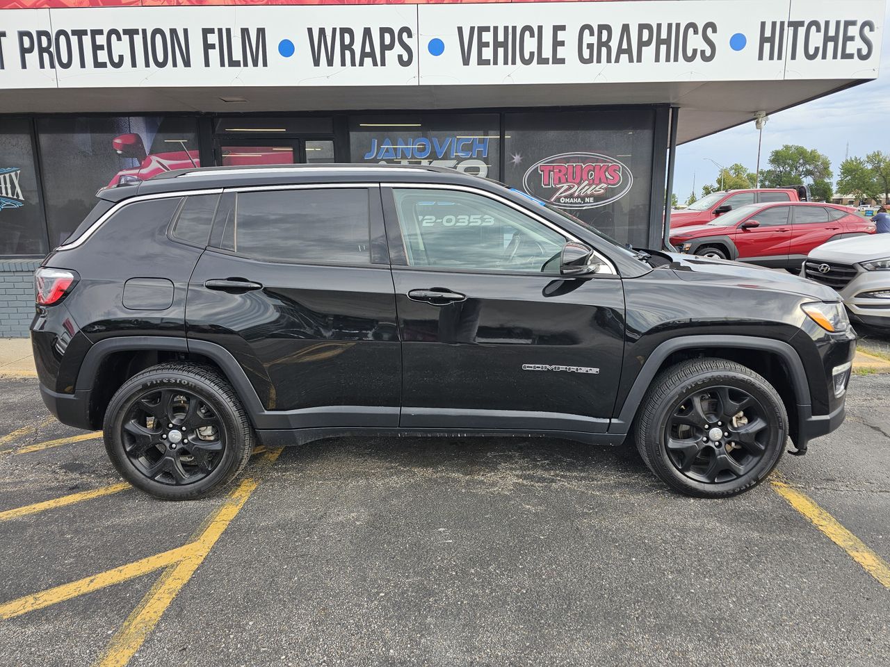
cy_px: 334
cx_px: 445
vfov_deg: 58.9
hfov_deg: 73.9
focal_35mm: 23
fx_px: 591
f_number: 1.7
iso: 32
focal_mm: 6.3
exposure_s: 1/359
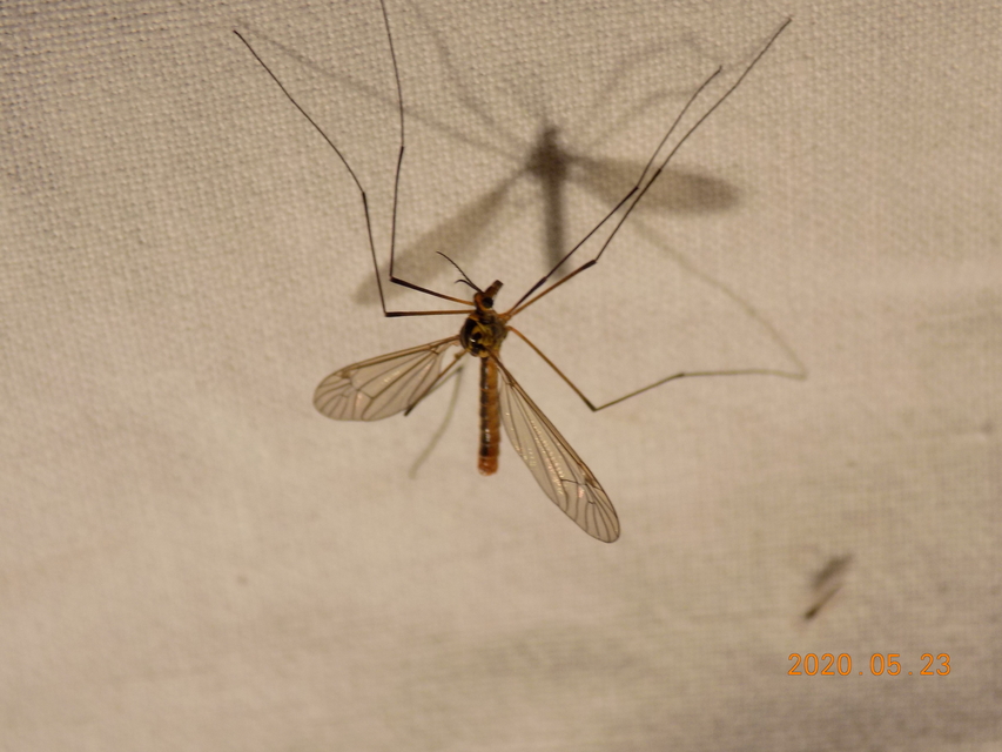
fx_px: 3416
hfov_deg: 16.7
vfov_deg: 12.6
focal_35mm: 118
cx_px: 501
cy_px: 376
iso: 140
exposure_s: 1/30
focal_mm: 20.9
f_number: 4.8
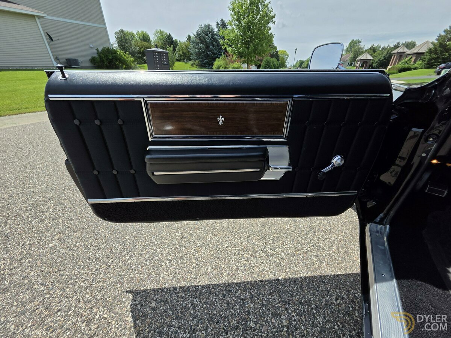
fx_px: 169
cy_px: 169
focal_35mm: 13
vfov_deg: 89.9
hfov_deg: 106.2
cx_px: 226
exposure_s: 1/1695
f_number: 1.9
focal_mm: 2.2
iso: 40
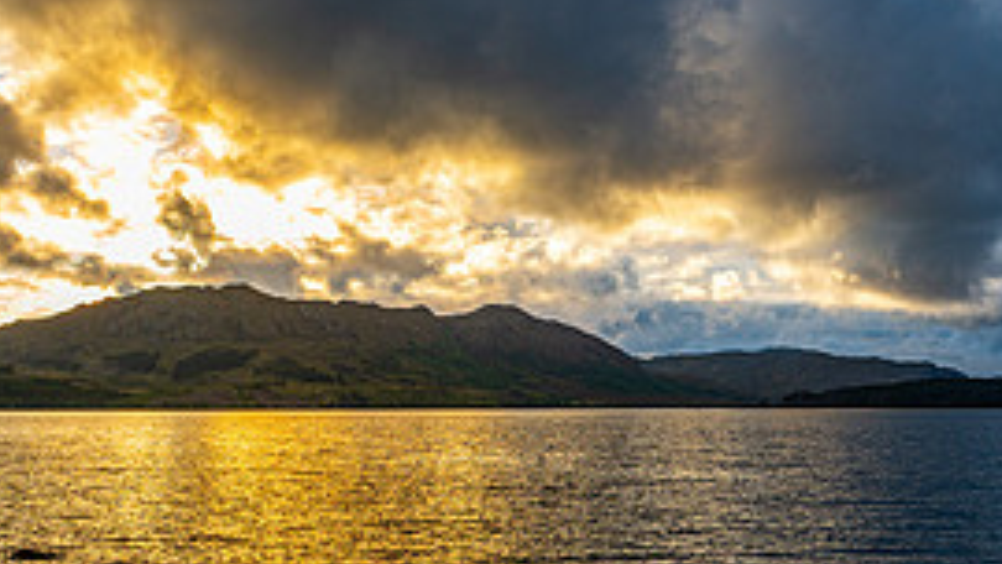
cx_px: 779
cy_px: 395
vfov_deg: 22.1
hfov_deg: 37.3
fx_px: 1435
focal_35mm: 54
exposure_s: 1/30
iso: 100
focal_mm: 24
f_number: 8
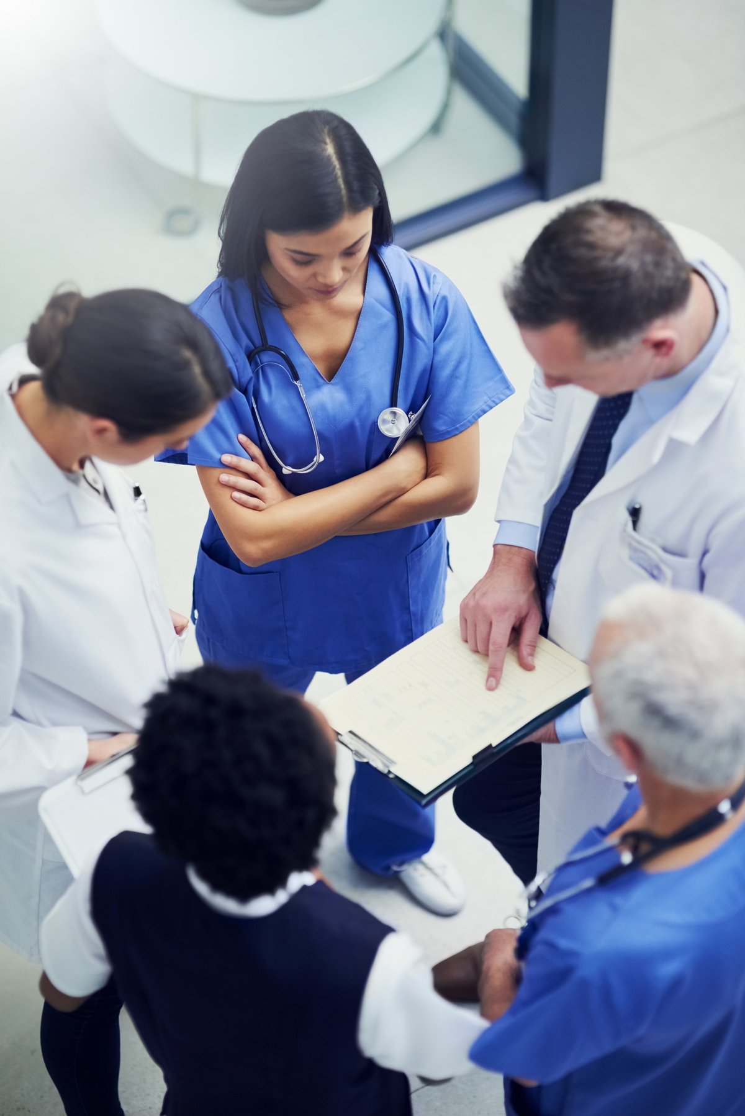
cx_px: 372
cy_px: 558
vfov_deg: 23.9
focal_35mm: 85
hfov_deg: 16.1
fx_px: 2635
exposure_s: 1/160
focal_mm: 85
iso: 320
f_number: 1.8
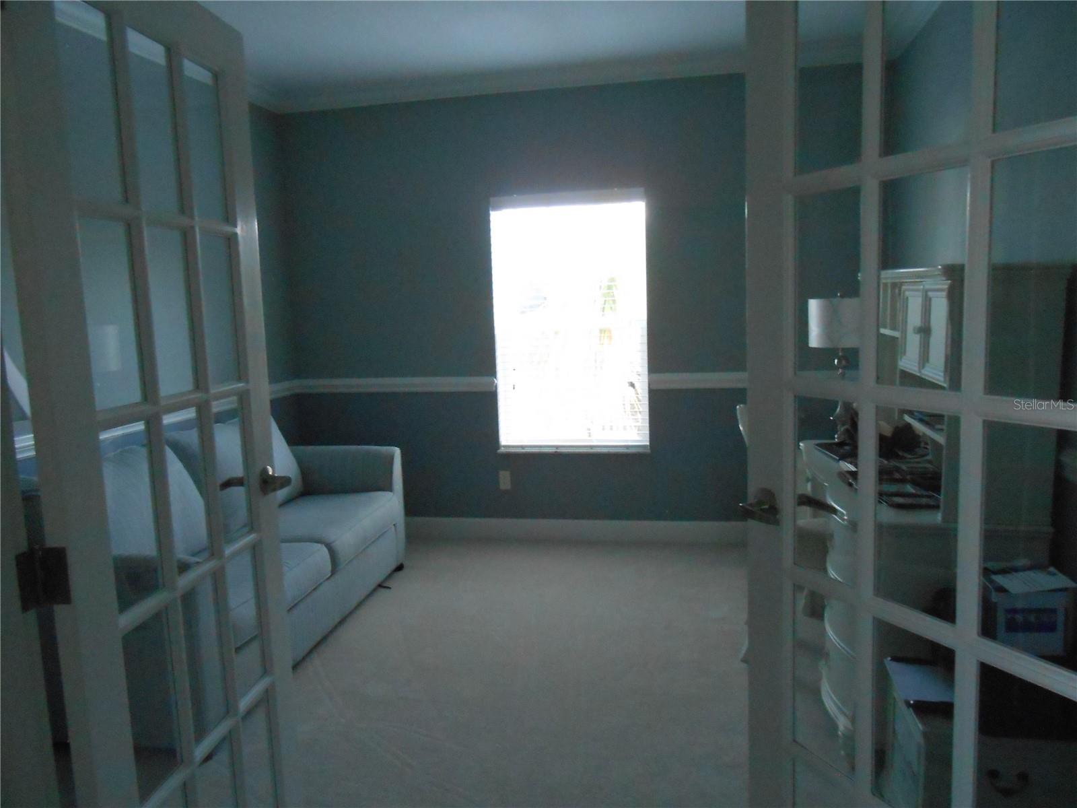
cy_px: 404
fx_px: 809
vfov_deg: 53.1
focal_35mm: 26
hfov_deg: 67.3
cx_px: 538
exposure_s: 1/100
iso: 800
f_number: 3.5
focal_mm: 4.6
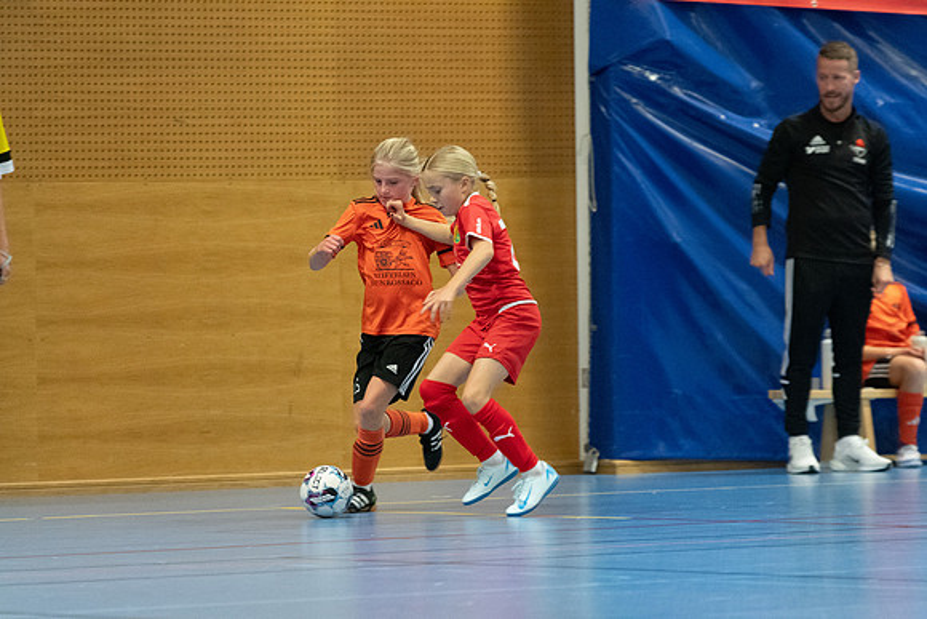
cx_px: 464
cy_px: 310
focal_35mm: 300
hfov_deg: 6.9
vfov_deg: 4.6
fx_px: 7726
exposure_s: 1/400
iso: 6400
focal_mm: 200
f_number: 3.5
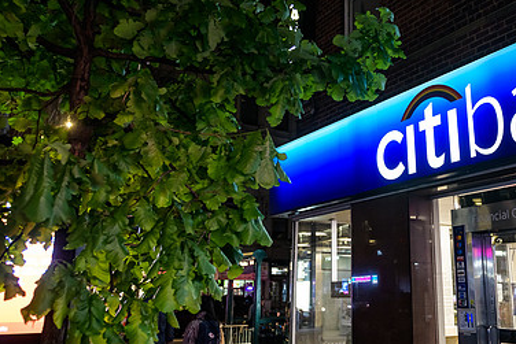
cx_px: 347
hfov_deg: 50.9
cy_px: 146
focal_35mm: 37
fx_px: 531
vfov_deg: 35.9
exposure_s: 1/50
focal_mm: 24
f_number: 3.2
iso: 1250
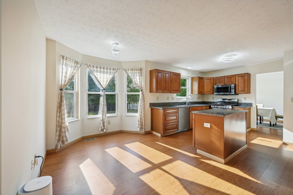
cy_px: 98
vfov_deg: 81.1
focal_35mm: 14
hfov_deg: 104.3
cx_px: 146
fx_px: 114
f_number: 8
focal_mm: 14
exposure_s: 1/90
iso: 400
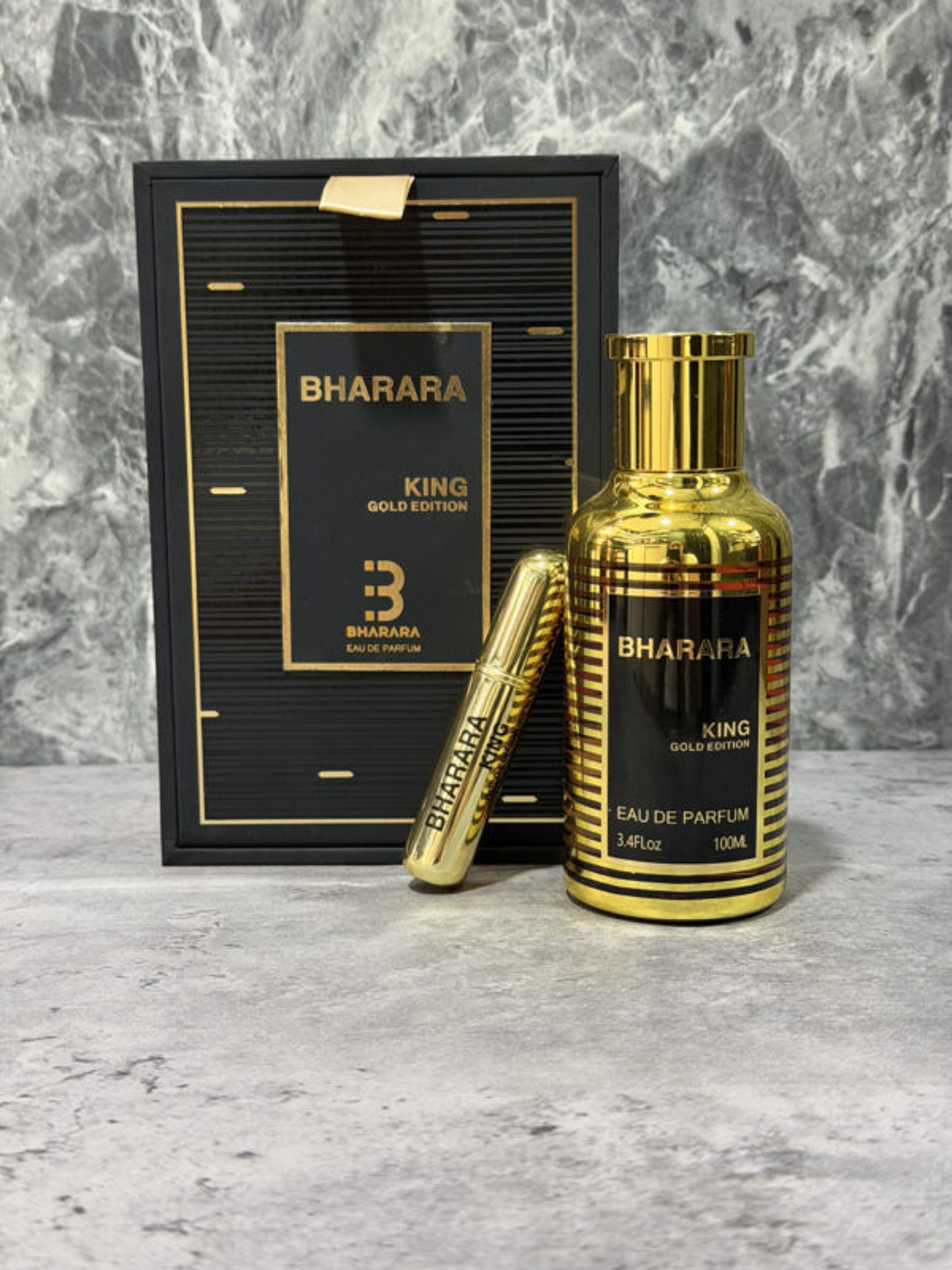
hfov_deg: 30.3
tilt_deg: -8.6
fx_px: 1760
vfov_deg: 39.7
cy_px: 635
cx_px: 476
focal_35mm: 48
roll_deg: -0.2
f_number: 1.78
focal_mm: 6.76
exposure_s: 1/30
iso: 500
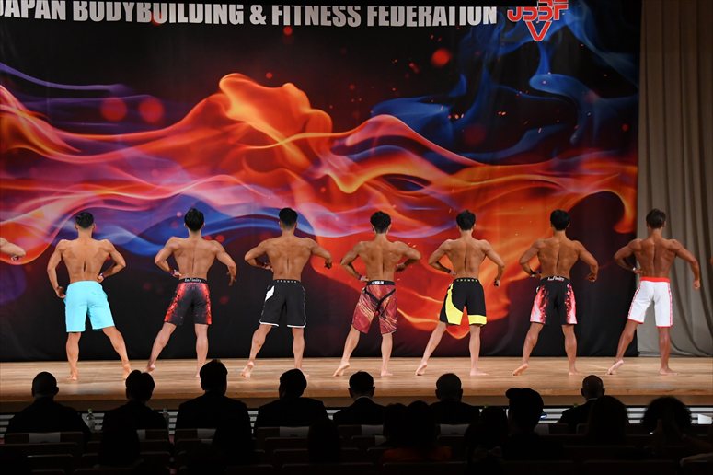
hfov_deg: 21.0
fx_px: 1920
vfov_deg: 14.1
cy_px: 238
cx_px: 356
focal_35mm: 97
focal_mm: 65
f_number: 5.6
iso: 3200
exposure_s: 1/400
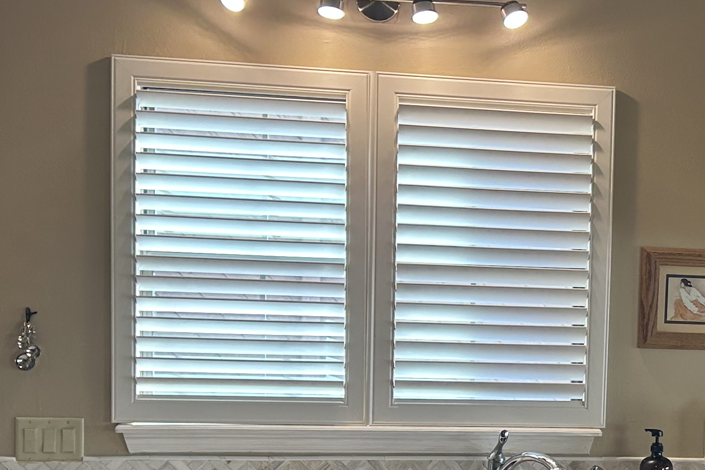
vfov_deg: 18.4
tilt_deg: -5.4
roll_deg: -1.0
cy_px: 403
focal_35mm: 73
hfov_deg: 26.7
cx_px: 639
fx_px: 1429
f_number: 1.5
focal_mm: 5.7
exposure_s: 1/120
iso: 64
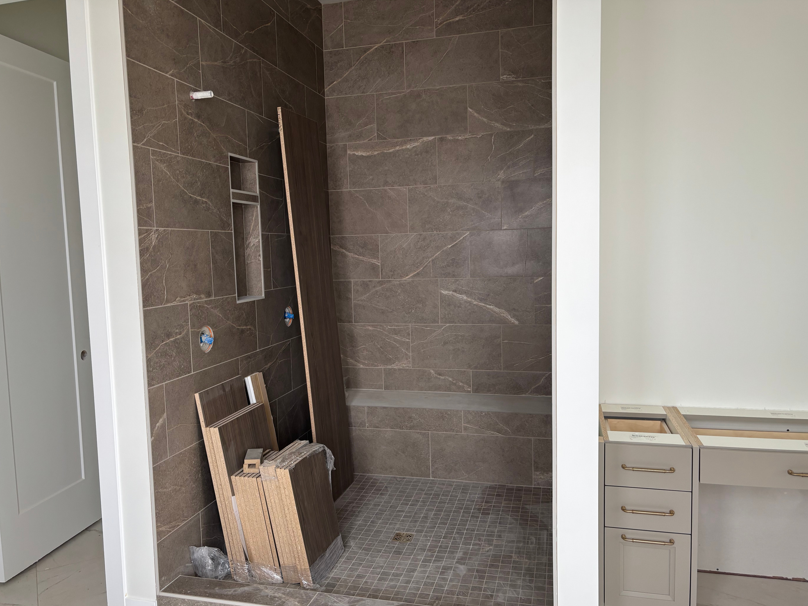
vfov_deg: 51.3
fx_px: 630
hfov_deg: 65.3
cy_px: 311
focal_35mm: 27
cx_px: 390
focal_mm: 5.96
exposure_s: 1/121
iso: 100
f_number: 1.6
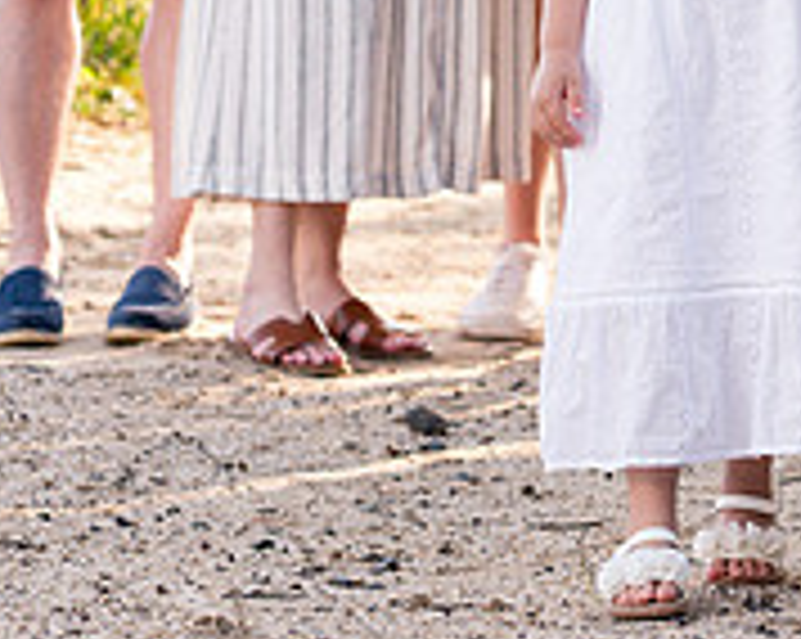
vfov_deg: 5.8
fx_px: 6299
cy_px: -83
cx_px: 981
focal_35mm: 266
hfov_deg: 7.2
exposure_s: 1/800
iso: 800
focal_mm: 85
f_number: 4.5
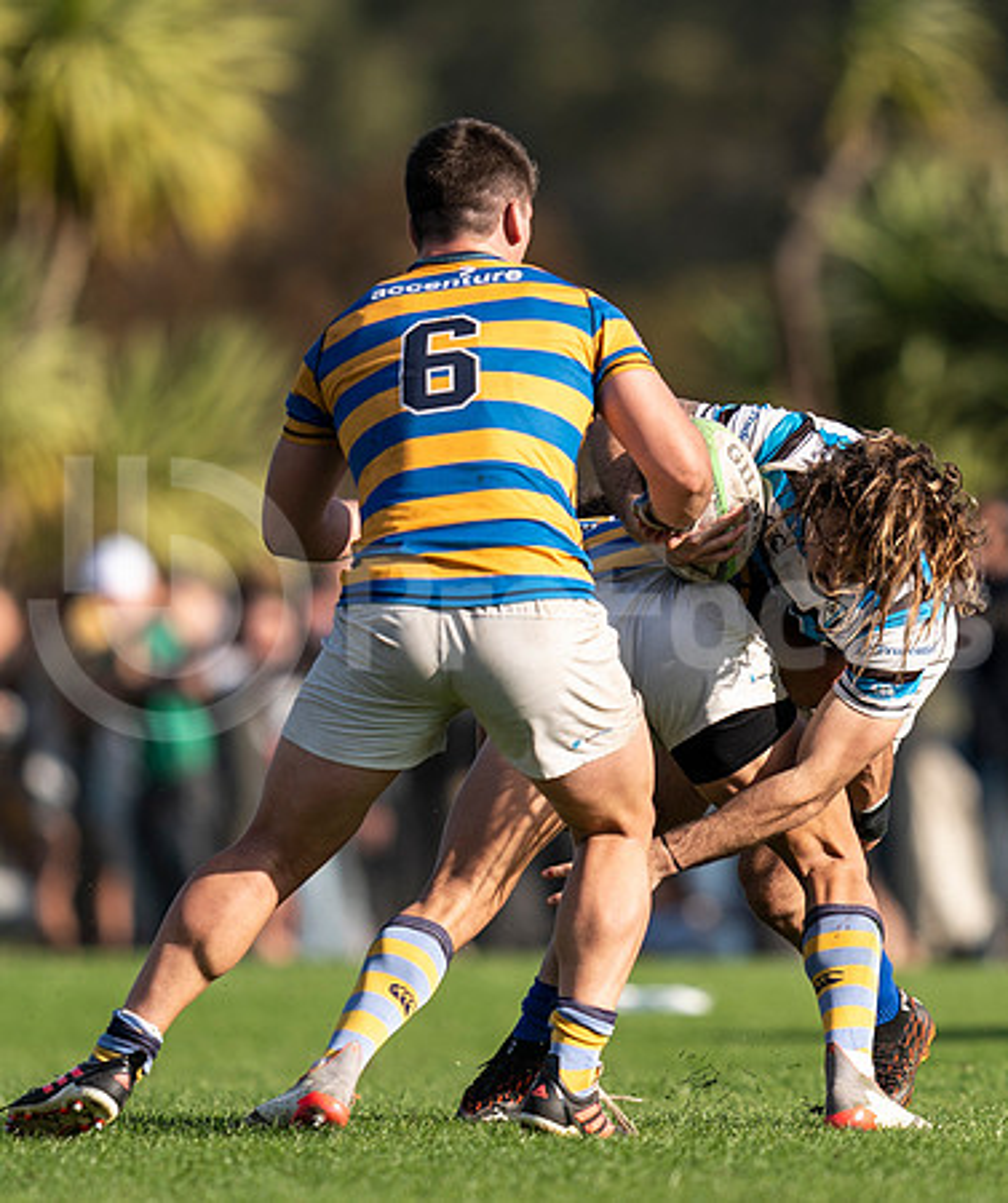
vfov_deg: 2.0
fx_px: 34801
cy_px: 572
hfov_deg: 1.7
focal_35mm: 959
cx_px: 590
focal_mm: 400
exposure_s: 1/1250
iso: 100
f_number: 2.8
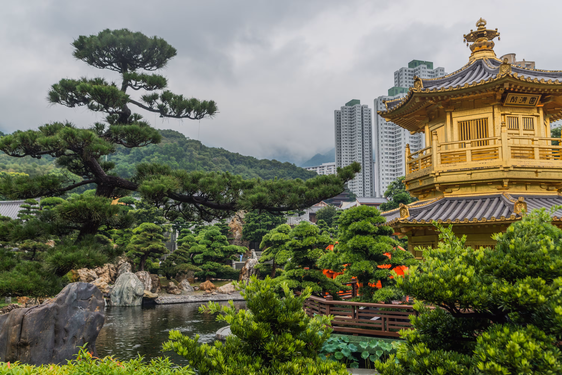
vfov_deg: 37.9
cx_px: 281
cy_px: 188
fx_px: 547
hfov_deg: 54.4
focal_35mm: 35
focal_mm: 35
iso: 100
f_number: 5.6
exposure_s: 1/320
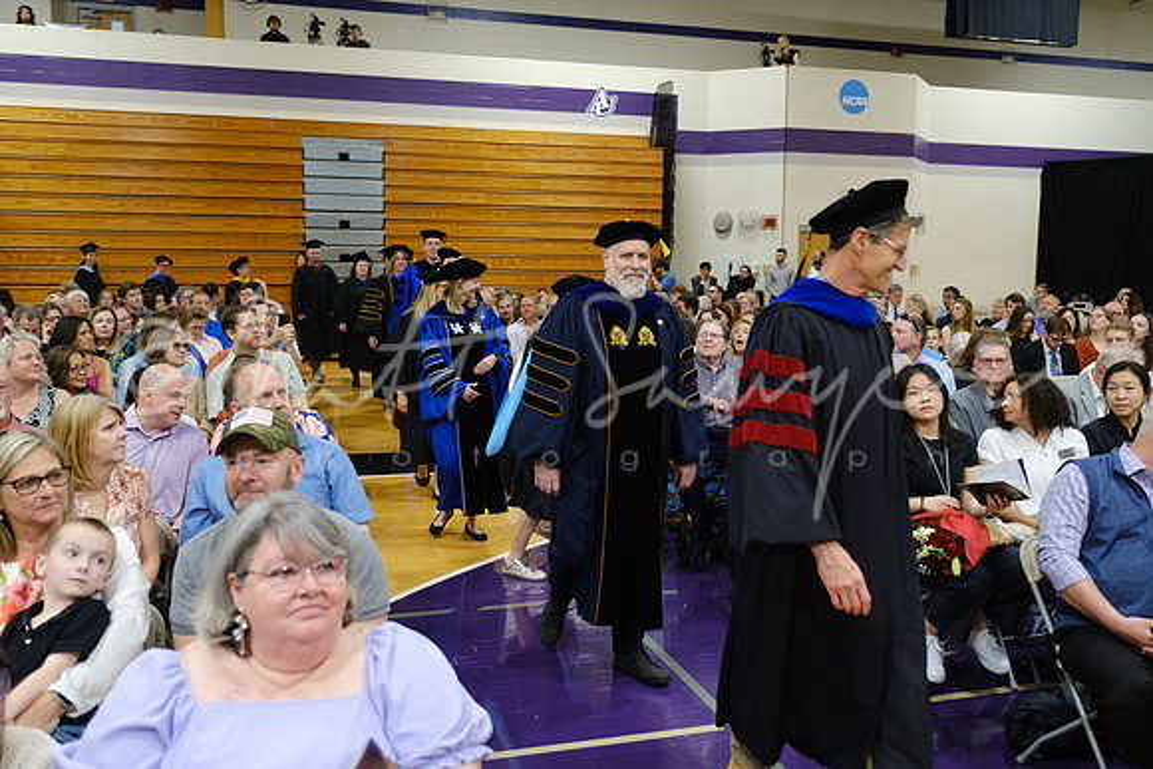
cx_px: 576
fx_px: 993
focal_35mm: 31
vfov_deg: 42.3
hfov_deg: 60.3
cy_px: 384
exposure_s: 1/125
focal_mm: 20.6
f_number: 2.8
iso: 1600
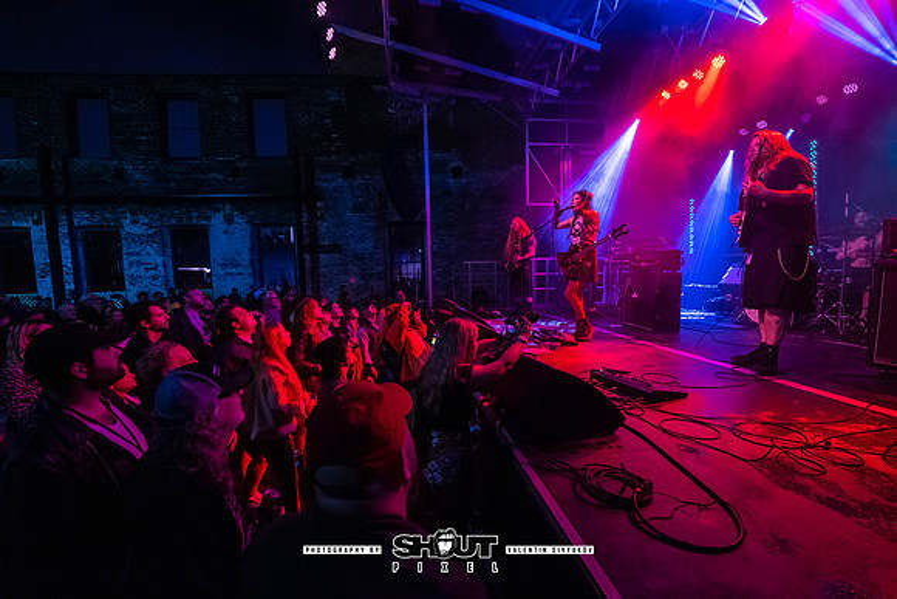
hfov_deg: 104.2
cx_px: 448
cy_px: 300
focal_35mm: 14
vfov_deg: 81.2
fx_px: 349
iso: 3200
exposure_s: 1/200
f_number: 2.8
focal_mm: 14
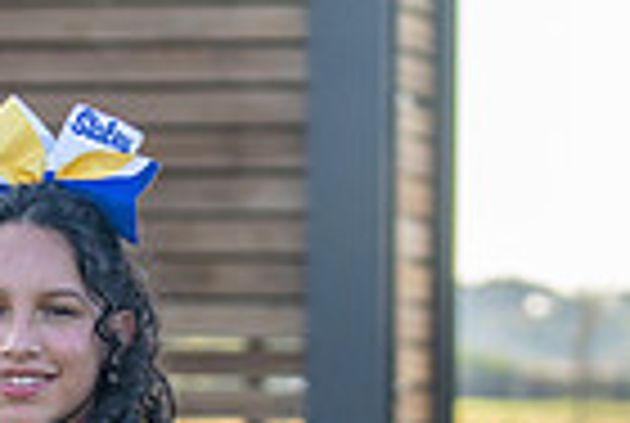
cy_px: 749
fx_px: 5191
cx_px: -40
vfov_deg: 4.6
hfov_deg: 6.9
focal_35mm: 296
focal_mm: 70
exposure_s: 1/400
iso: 100
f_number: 3.2
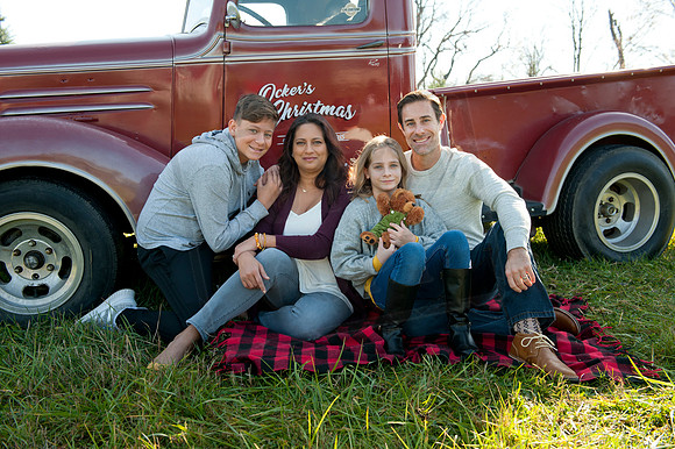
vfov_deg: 35.0
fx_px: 712
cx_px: 338
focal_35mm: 38
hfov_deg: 50.7
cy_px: 224
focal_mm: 38
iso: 100
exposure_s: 1/250
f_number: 5.6
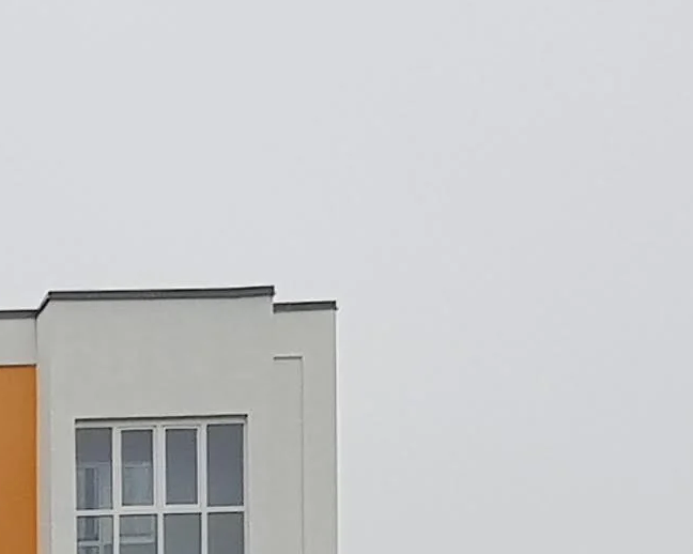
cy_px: 1290
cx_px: -782
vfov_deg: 8.9
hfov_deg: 10.9
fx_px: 3240
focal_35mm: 158
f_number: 1.7
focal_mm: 4.3
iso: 40
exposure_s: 1/149
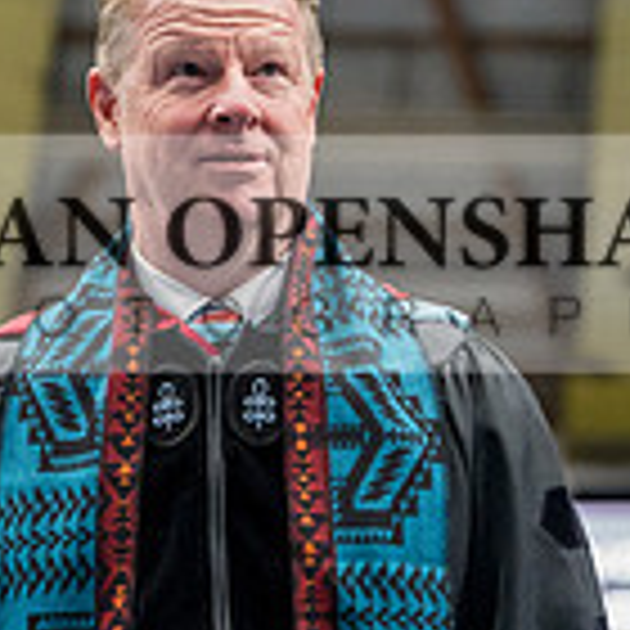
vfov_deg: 5.8
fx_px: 6177
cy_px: 601
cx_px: 99
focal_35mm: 300
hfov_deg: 5.8
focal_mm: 85
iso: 5000
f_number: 3.5
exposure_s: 1/500
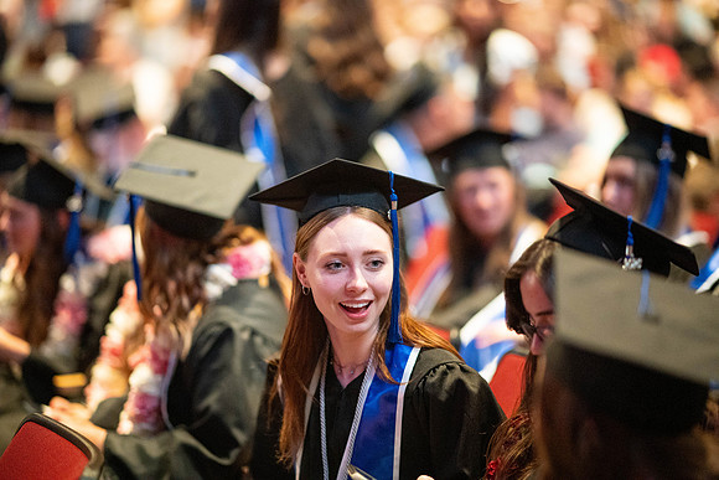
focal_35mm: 105
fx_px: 2097
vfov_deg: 13.0
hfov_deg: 19.5
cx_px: 360
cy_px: 240
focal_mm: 105
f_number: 1.4
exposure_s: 1/200
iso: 5000
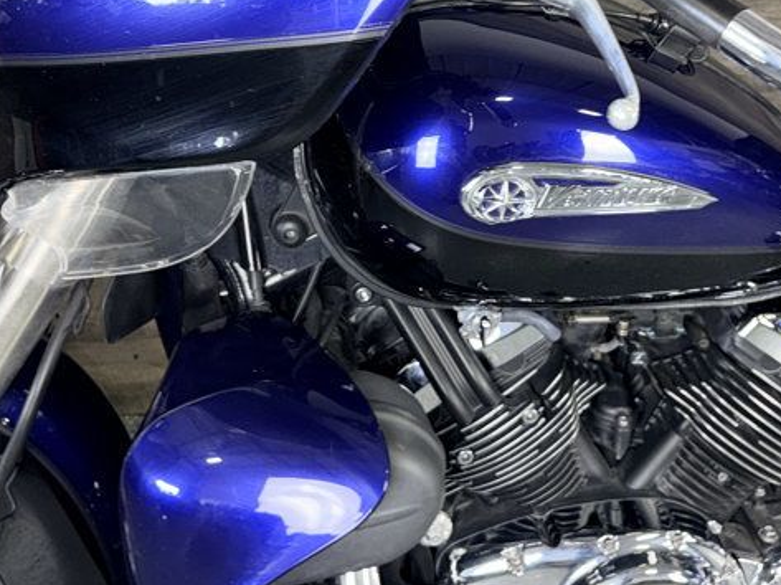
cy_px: 8
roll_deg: +1.0
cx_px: 357
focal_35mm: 52
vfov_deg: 26.6
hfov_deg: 36.8
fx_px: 1172
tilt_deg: -7.1
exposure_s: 1/22
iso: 64
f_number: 1.78
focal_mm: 6.76
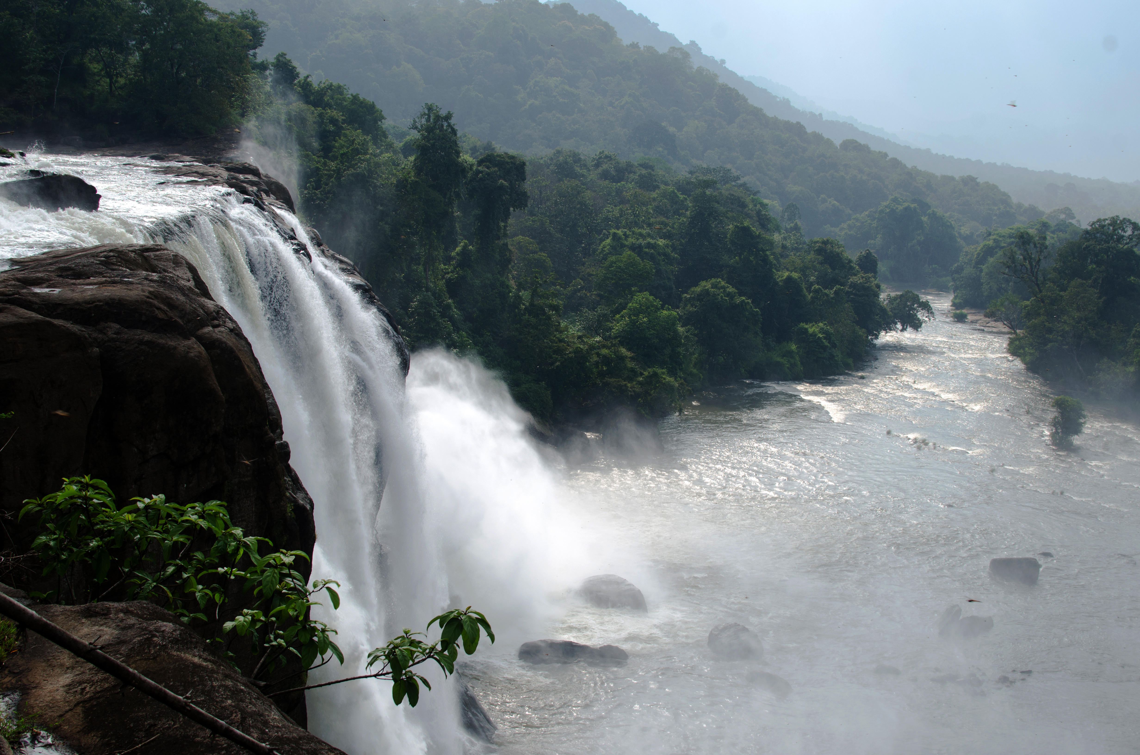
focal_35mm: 52
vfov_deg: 25.6
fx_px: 1659
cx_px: 570
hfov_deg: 37.9
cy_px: 378
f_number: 8
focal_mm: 35
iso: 100
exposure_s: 1/160
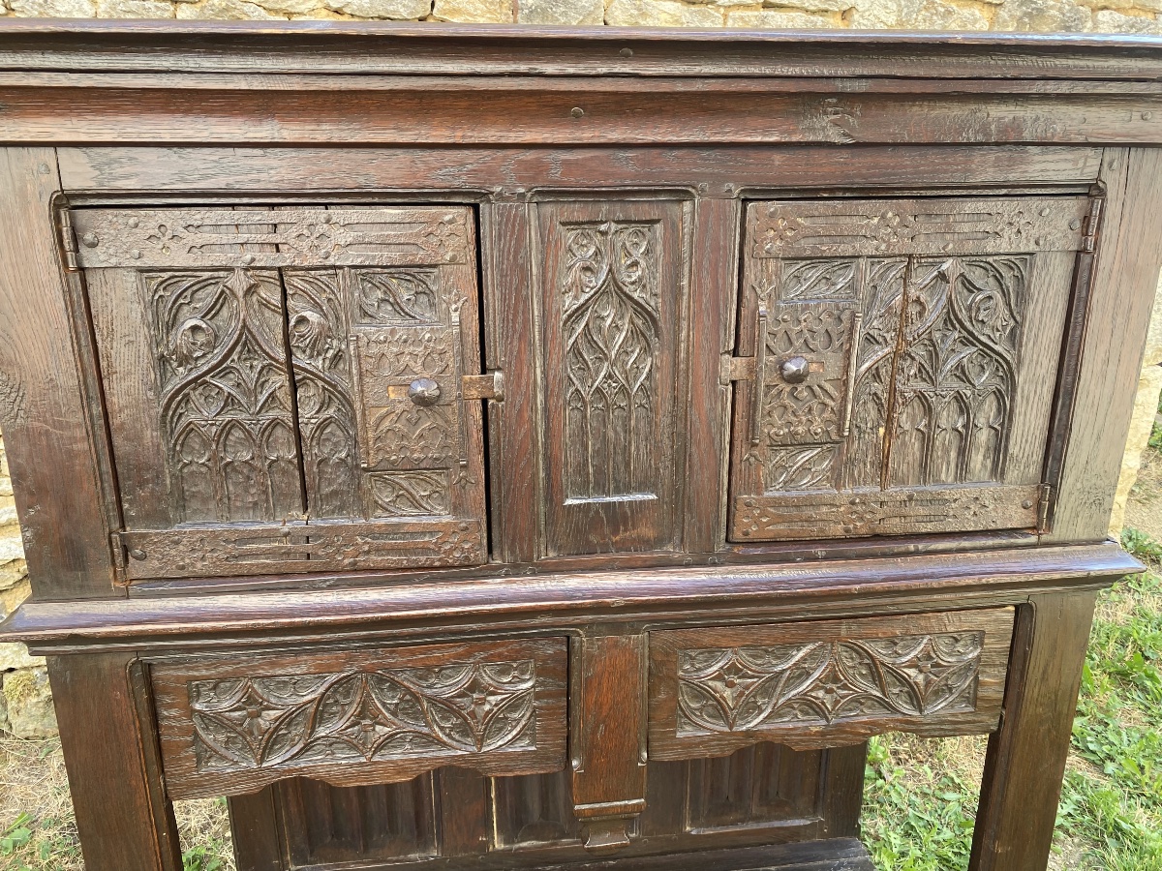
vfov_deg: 53.1
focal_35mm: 26
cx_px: 581
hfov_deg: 67.3
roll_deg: -3.0
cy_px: 436
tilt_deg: -17.4
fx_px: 873
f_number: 1.8
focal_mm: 4.25
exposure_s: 1/122
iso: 40
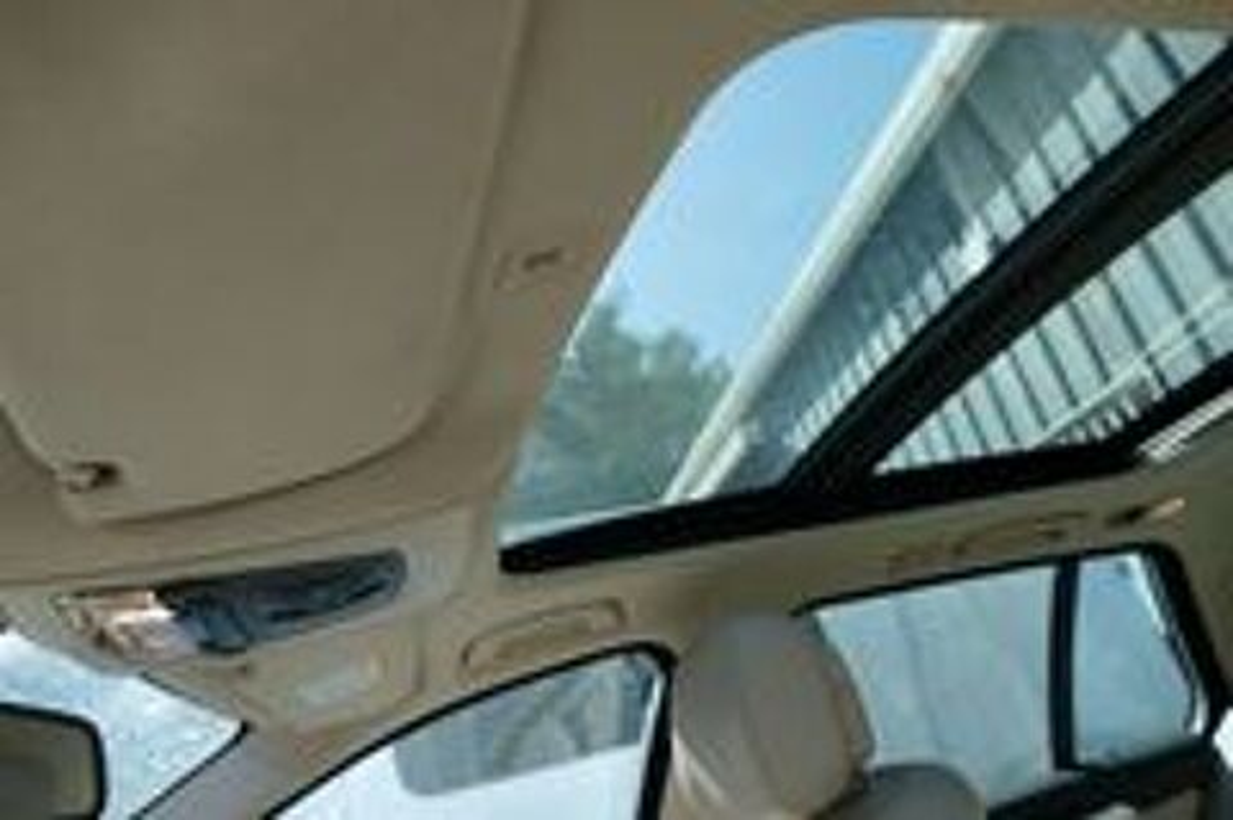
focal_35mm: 25
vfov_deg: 51.2
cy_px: 410
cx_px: 616
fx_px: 855
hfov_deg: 71.6
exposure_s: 1/400
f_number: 2.8
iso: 125
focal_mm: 9.12
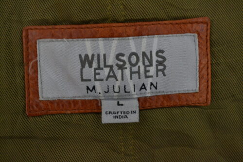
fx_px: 324
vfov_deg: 28.1
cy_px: 81
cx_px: 122
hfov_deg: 41.1
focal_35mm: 48
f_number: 4.8
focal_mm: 32
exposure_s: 1/15
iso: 2000
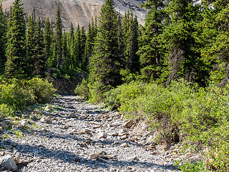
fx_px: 344
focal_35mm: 52
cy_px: 78
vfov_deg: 28.0
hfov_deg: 35.9
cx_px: 54
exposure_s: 1/60
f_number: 8
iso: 200
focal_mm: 16
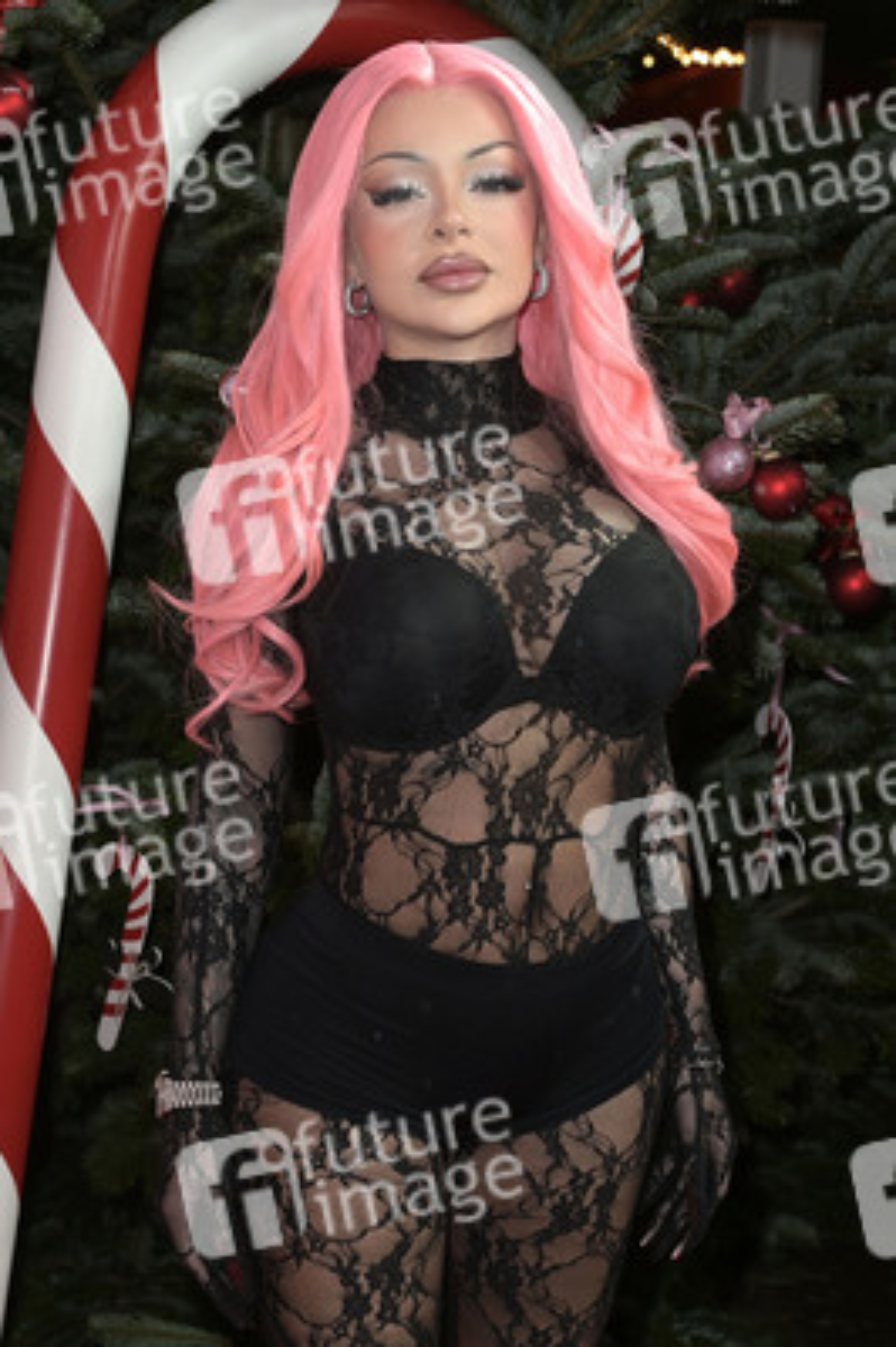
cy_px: 674
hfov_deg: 23.3
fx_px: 2169
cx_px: 448
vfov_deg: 34.5
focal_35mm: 58
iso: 800
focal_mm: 58
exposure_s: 1/250
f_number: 5.6
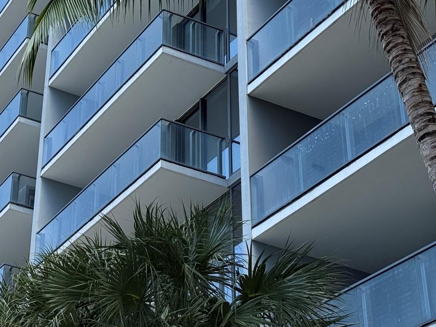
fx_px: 1071
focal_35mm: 85
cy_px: 132
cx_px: 62
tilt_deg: +30.5
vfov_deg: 17.4
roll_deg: -5.7
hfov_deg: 22.6
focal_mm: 6.76
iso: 100
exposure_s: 1/1575
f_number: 1.78
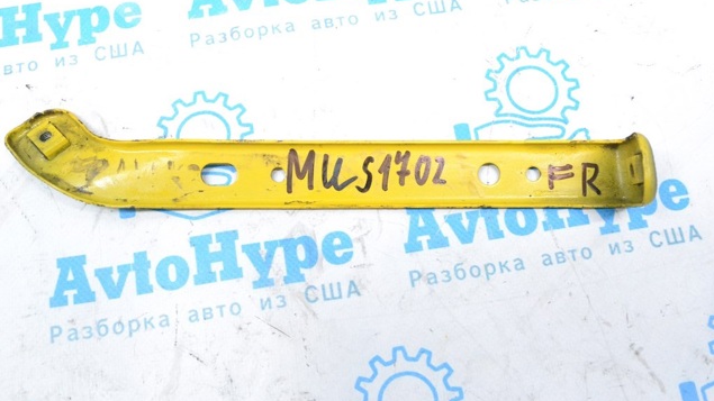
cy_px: 176
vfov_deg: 31.1
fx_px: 719
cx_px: 359
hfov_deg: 52.8
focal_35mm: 38
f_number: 9
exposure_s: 1/160
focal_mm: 24
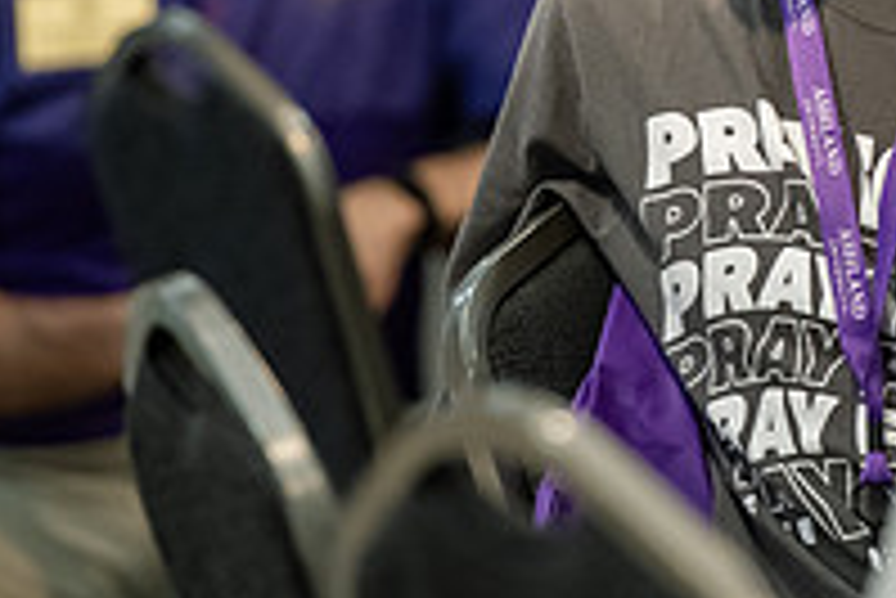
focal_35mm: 584
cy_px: -2
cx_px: 797
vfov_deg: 2.4
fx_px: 14545
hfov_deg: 3.5
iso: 2000
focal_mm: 200
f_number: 3.2
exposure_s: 1/200
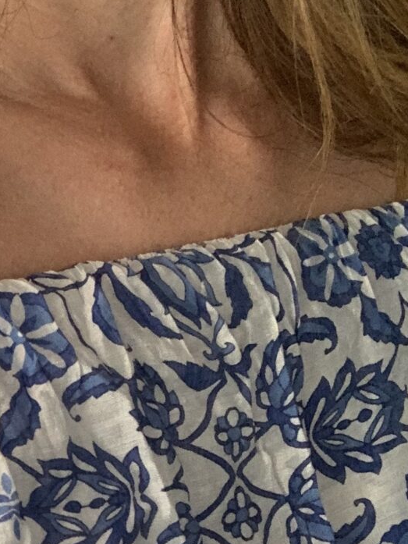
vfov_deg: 20.4
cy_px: 510
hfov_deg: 14.8
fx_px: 1477
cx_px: -165
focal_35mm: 94
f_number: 2.2
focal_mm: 2.87
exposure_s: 1/40
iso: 320
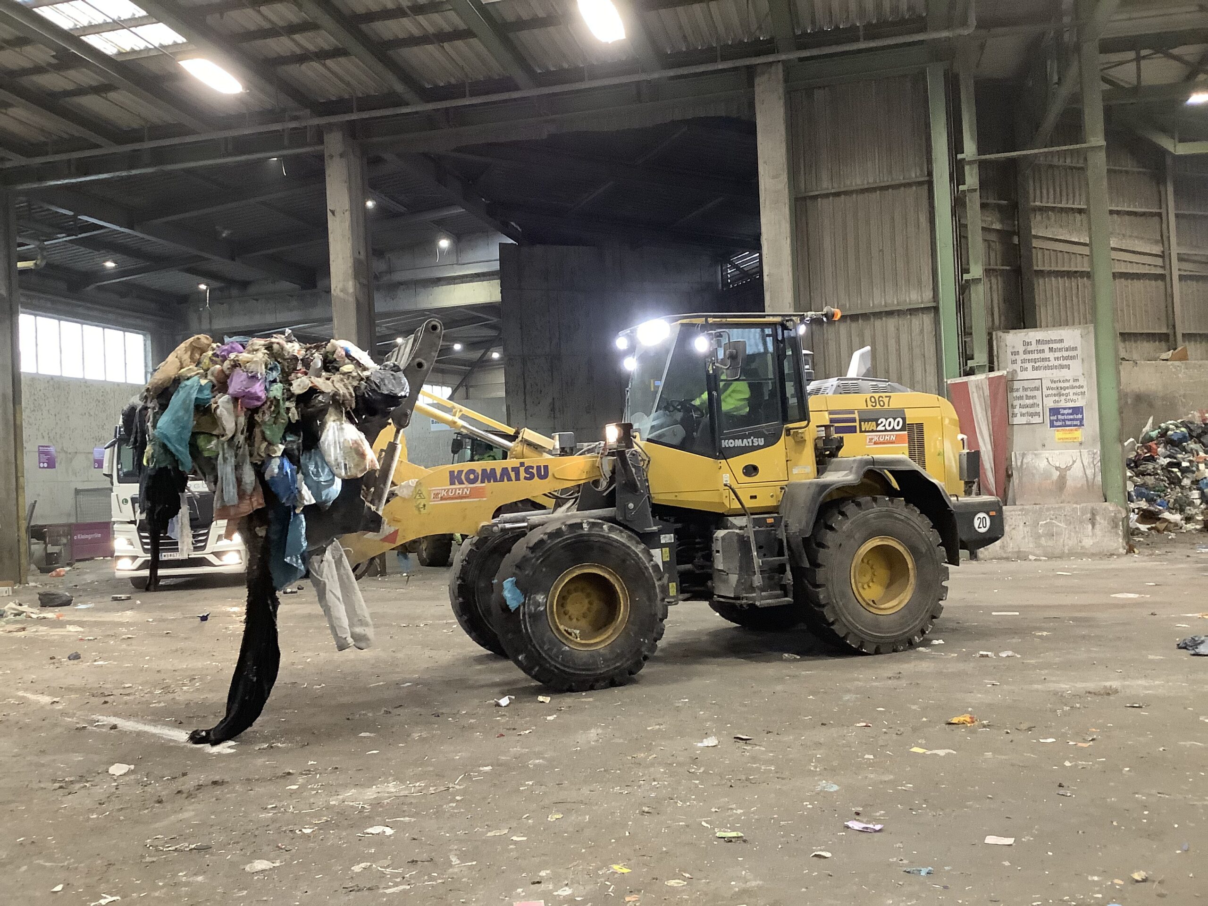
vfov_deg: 45.4
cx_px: 604
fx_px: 1082
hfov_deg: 58.4
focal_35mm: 31
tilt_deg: +0.2
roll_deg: +2.6
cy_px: 453
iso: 320
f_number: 2.4
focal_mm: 3.3
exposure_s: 1/50
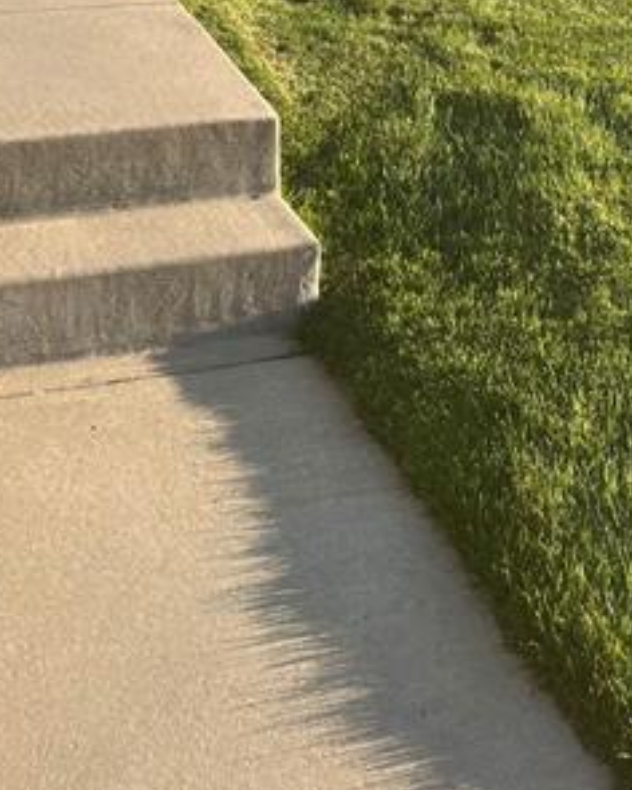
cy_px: -112
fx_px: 1543
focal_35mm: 66
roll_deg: +0.6
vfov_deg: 26.2
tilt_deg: -7.2
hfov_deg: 22.9
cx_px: 494
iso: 50
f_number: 1.6
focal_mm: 5.1
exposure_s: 1/1355
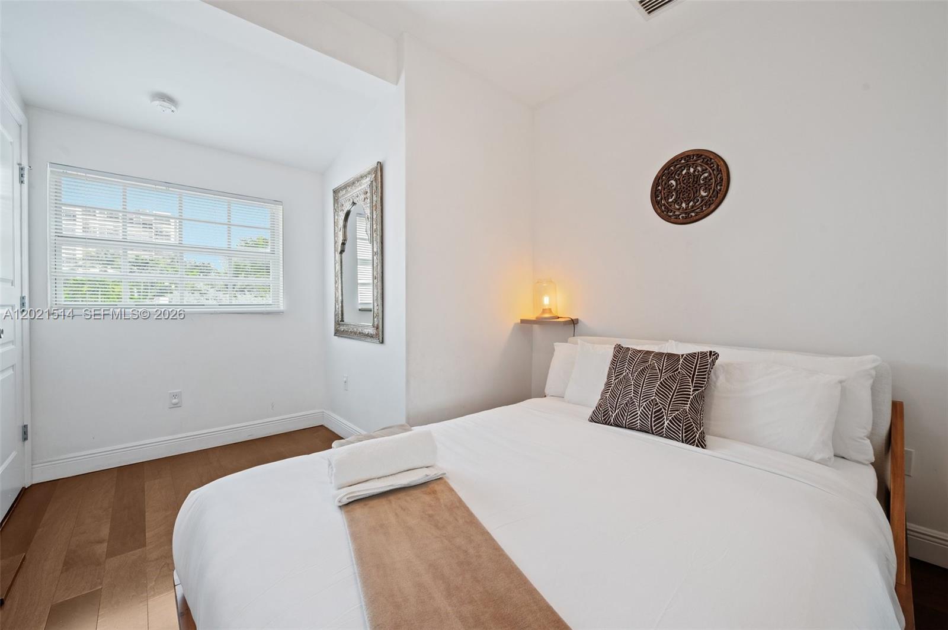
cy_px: 315
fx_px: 368
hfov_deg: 104.3
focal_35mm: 14
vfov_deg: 81.1
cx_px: 474
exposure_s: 1/4
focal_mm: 14
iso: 200
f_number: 8
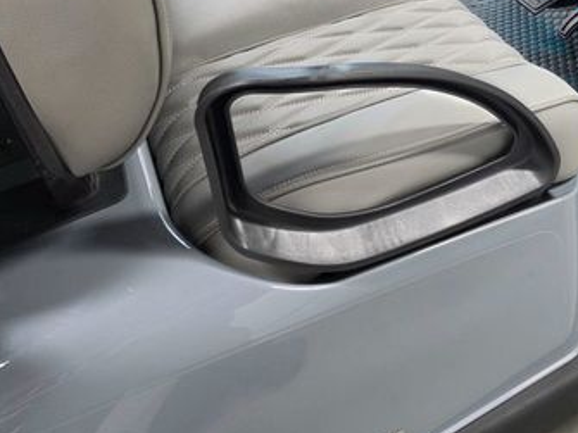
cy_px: 28
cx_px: 511
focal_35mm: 44
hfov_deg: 40.0
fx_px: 734
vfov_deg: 31.1
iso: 250
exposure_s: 1/120
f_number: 1.7
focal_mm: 6.3
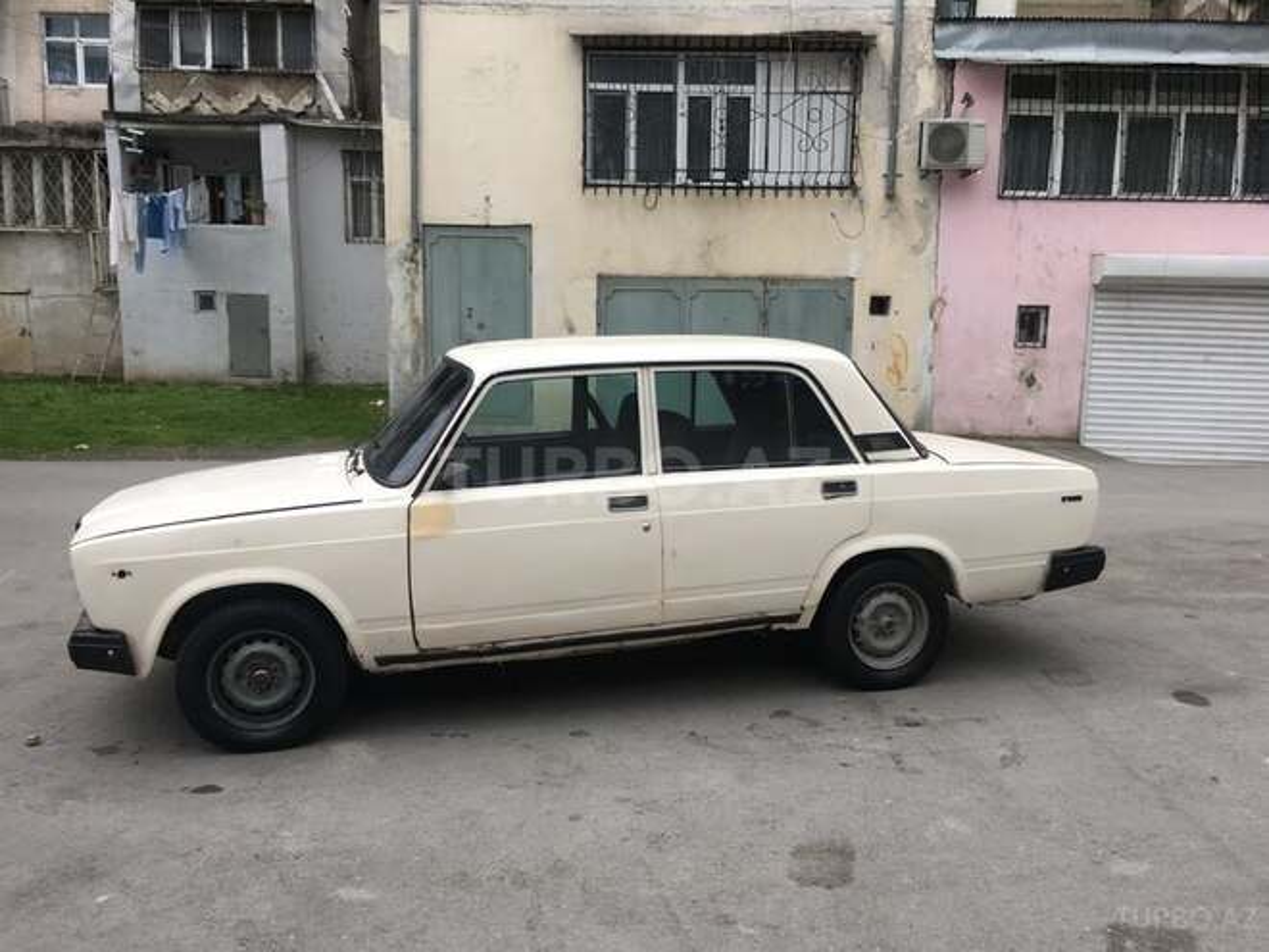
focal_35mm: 29
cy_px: 476
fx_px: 1063
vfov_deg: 48.2
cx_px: 634
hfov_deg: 61.7
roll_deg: -1.5
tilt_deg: -8.9
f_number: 2.2
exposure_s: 1/101
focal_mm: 4.15
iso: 25
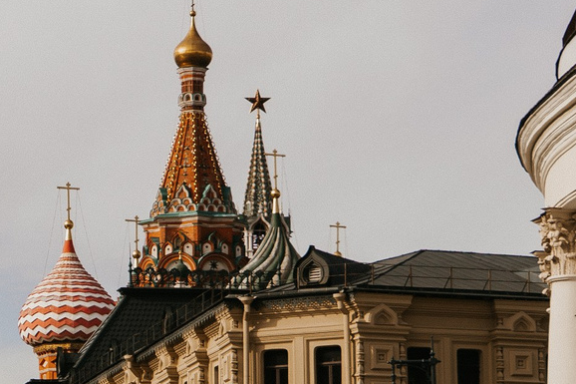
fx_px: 2479
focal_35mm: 155
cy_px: 254
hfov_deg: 12.9
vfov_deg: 8.8
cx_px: -102
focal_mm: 35
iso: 100
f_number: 4
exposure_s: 1/500
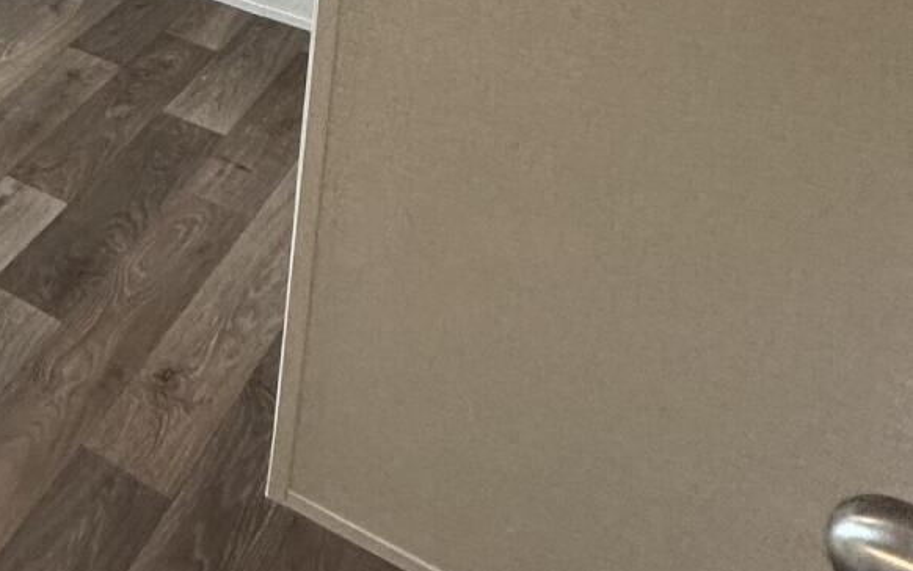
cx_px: -262
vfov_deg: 20.1
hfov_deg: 31.1
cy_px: -384
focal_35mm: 51
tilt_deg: -10.6
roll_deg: -1.4
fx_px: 1269
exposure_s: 1/120
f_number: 2.2
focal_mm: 2.22
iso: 200
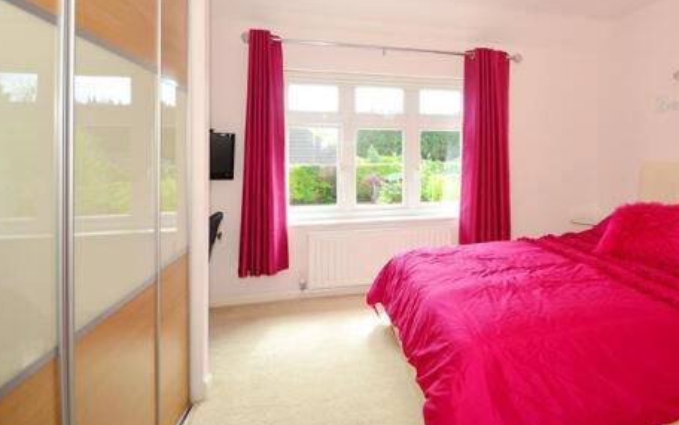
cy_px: 150
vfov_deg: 54.2
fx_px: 407
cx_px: 466
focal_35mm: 22
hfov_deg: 76.5
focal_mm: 10
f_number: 5
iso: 200
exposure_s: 1/100
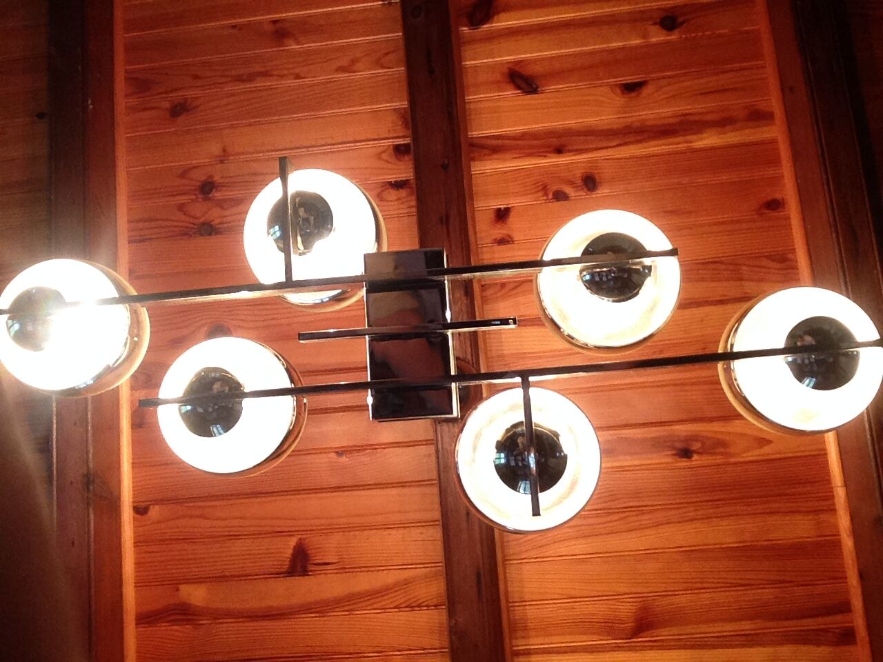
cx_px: 442
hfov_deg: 55.4
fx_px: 842
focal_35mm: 33
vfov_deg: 42.9
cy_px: 331
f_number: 2.4
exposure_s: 1/30
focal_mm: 2.15
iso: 160
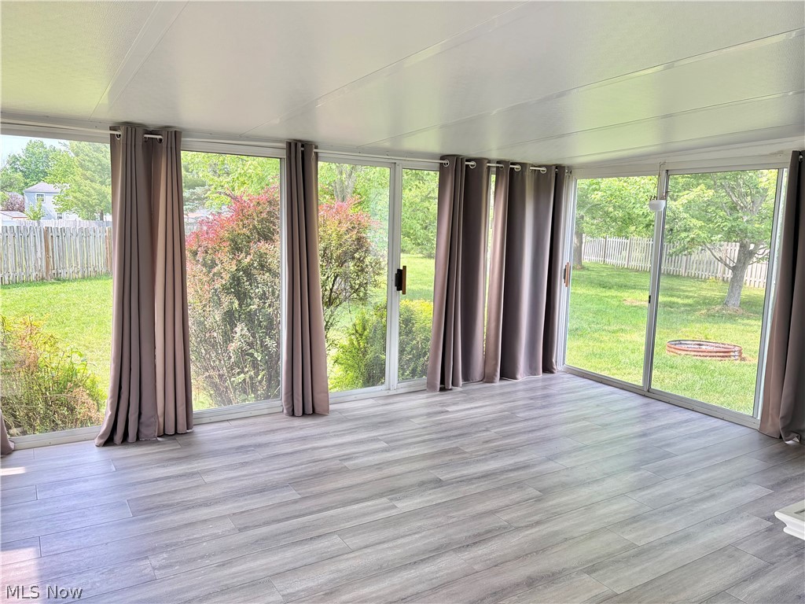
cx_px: 402
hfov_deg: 67.3
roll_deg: -1.3
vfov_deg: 53.1
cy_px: 302
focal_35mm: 26
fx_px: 605
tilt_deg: -6.7
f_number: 1.6
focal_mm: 5.96
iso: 100
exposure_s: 1/217
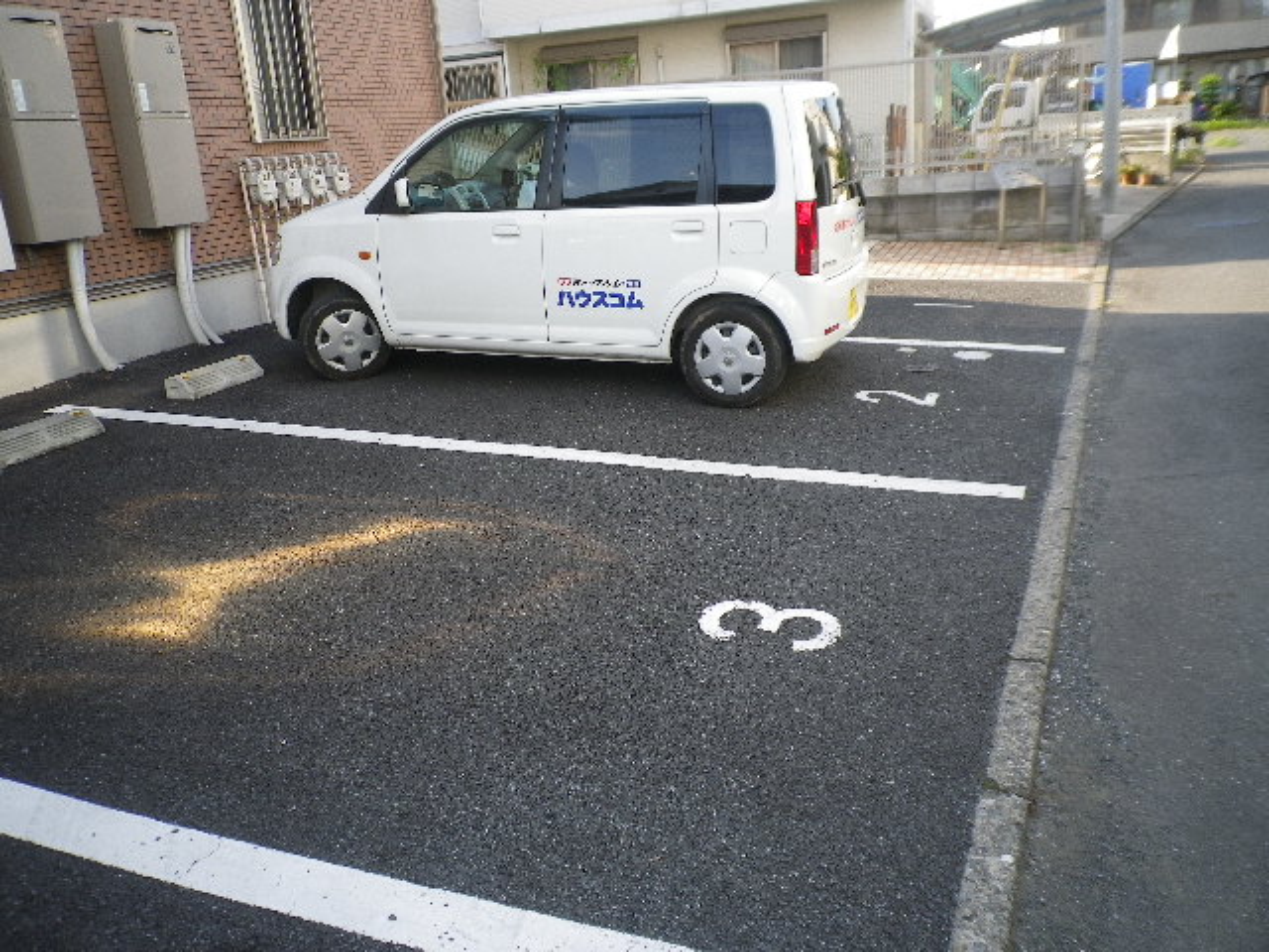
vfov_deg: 49.7
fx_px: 1026
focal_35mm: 28
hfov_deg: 63.4
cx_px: 634
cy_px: 476
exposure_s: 1/100
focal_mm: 5.05
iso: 80
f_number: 3.5
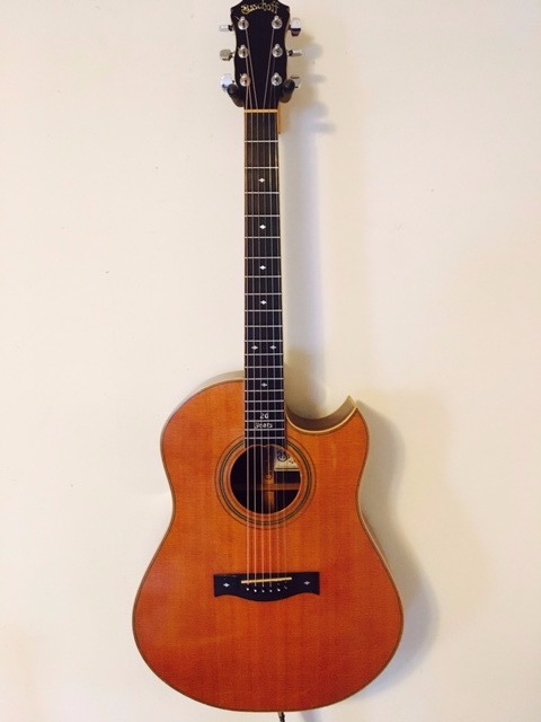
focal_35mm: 29
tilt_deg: -9.0
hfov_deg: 48.2
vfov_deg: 61.7
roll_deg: -1.1
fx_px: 604
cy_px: 361
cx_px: 270
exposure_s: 1/15
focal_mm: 4.15
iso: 250
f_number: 2.2
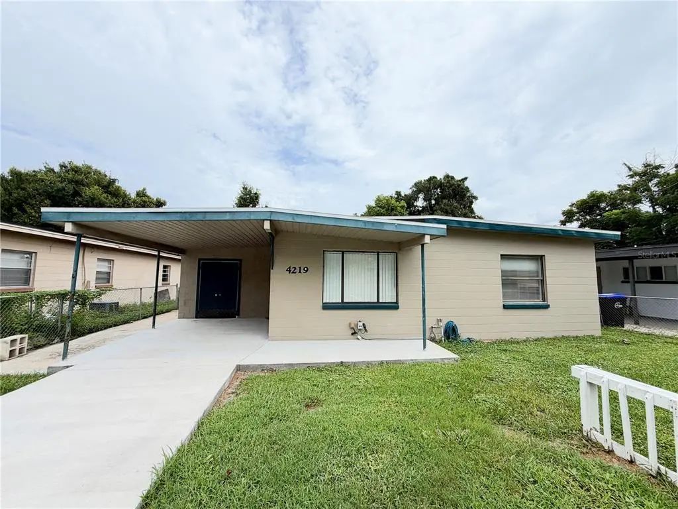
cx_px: 339
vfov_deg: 85.7
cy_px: 254
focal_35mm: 14
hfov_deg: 102.1
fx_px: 274
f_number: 2.2
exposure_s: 1/1497
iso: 20
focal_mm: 2.22
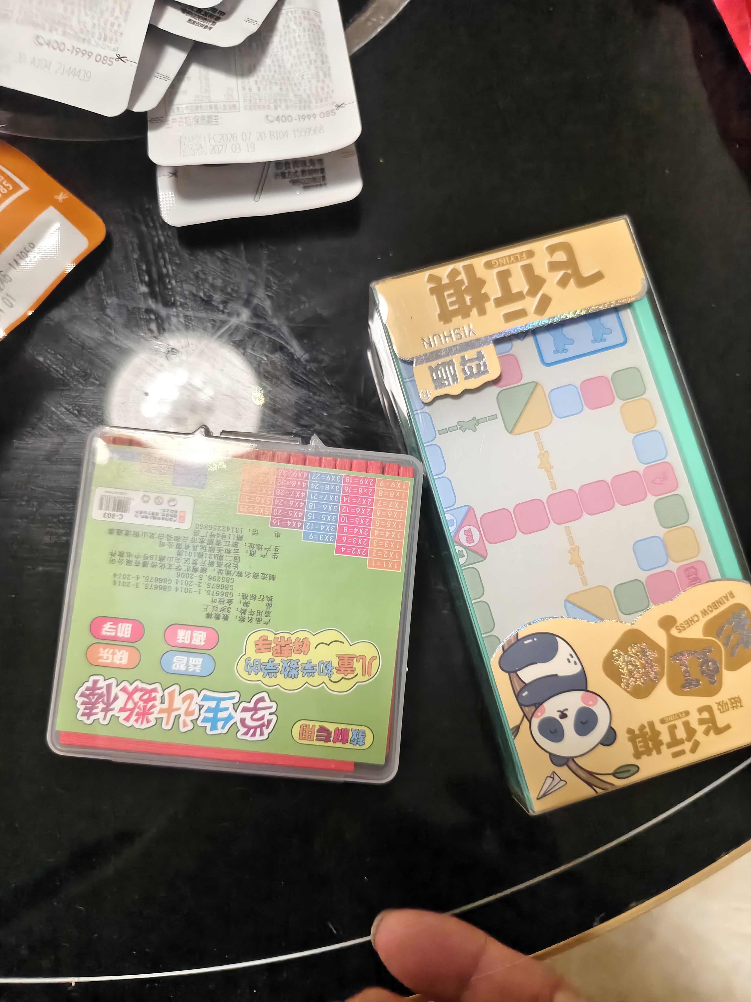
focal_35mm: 23
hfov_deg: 58.9
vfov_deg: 73.9
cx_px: 376
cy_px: 501
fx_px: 665
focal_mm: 5.56
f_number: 1.88
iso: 2338
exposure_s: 1/273
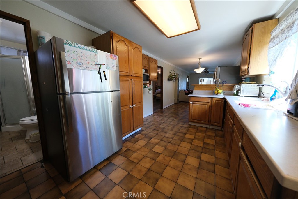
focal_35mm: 12
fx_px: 99
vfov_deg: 90.0
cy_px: 100
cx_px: 149
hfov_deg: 112.6
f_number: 3.5
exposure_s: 1/100
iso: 1250
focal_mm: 8
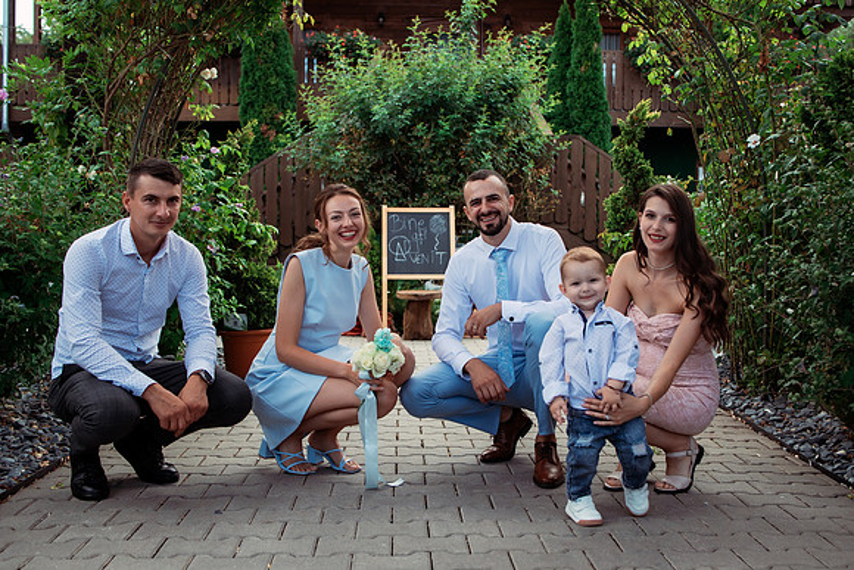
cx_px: 474
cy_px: 288
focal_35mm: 39
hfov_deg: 49.6
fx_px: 921
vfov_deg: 34.4
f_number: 4
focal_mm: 35
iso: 320
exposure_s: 1/320
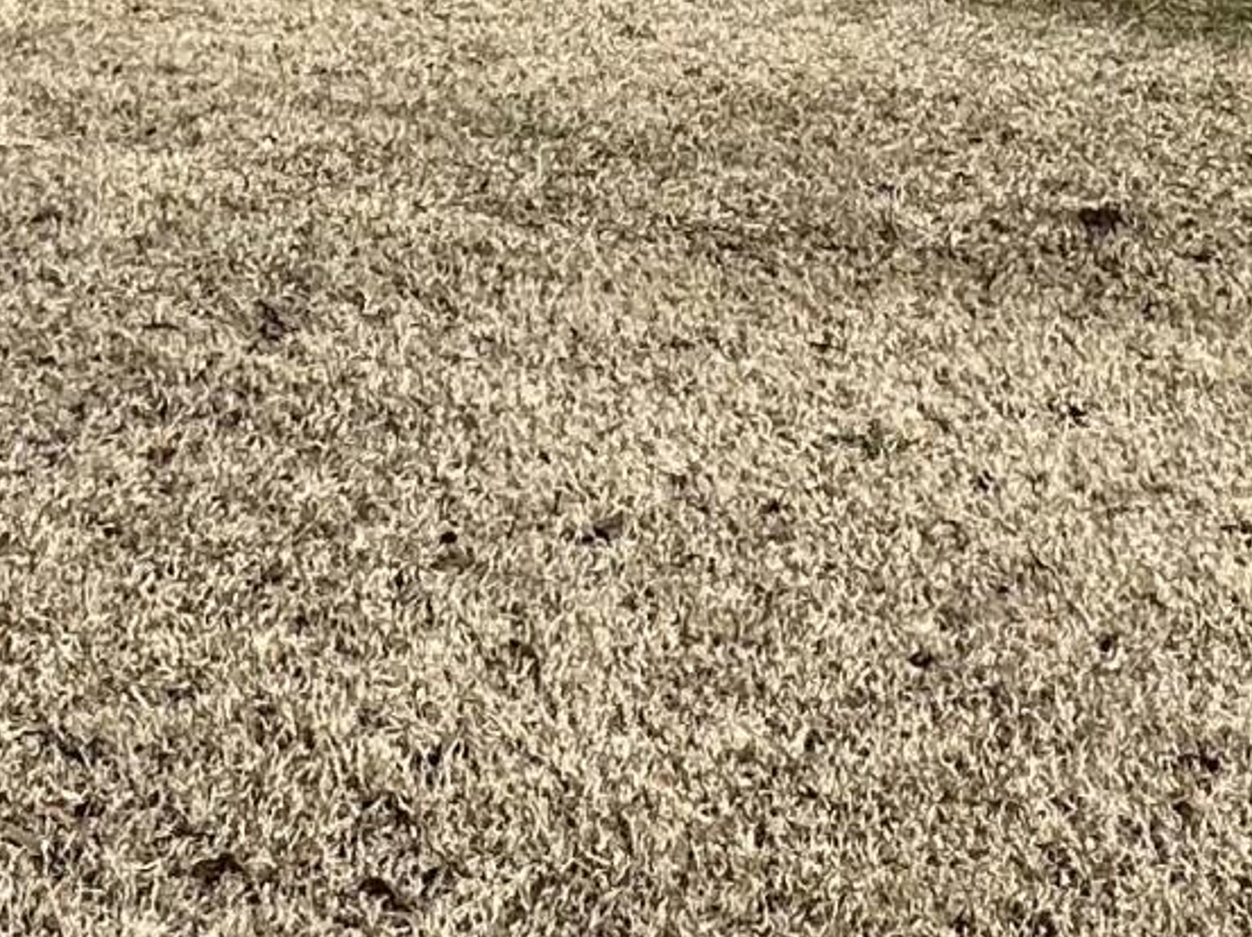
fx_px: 2747
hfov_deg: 25.7
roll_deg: -2.6
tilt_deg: +0.2
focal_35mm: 76
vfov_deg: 16.6
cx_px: 634
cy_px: -684
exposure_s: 1/1916
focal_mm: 2.22
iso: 50
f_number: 2.2
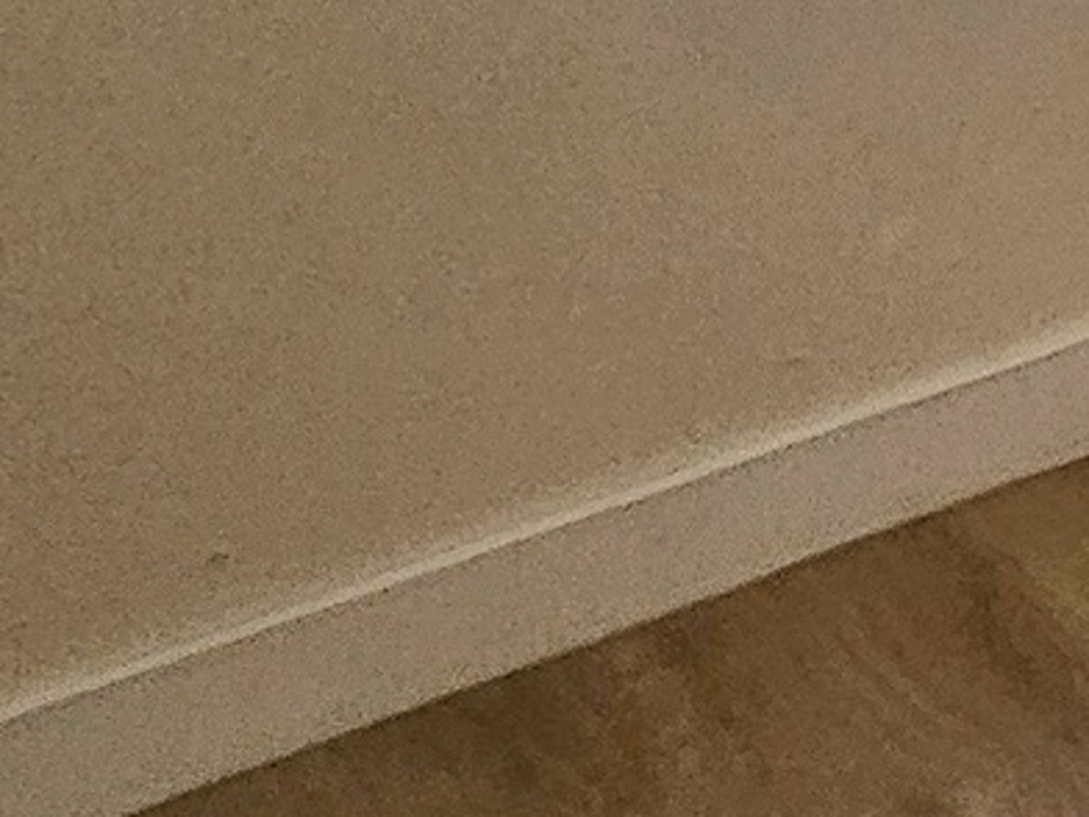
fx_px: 3209
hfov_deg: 12.4
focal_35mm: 102
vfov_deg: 12.4
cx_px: 2967
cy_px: -942
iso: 50
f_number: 2.2
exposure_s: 1/120
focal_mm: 2.2
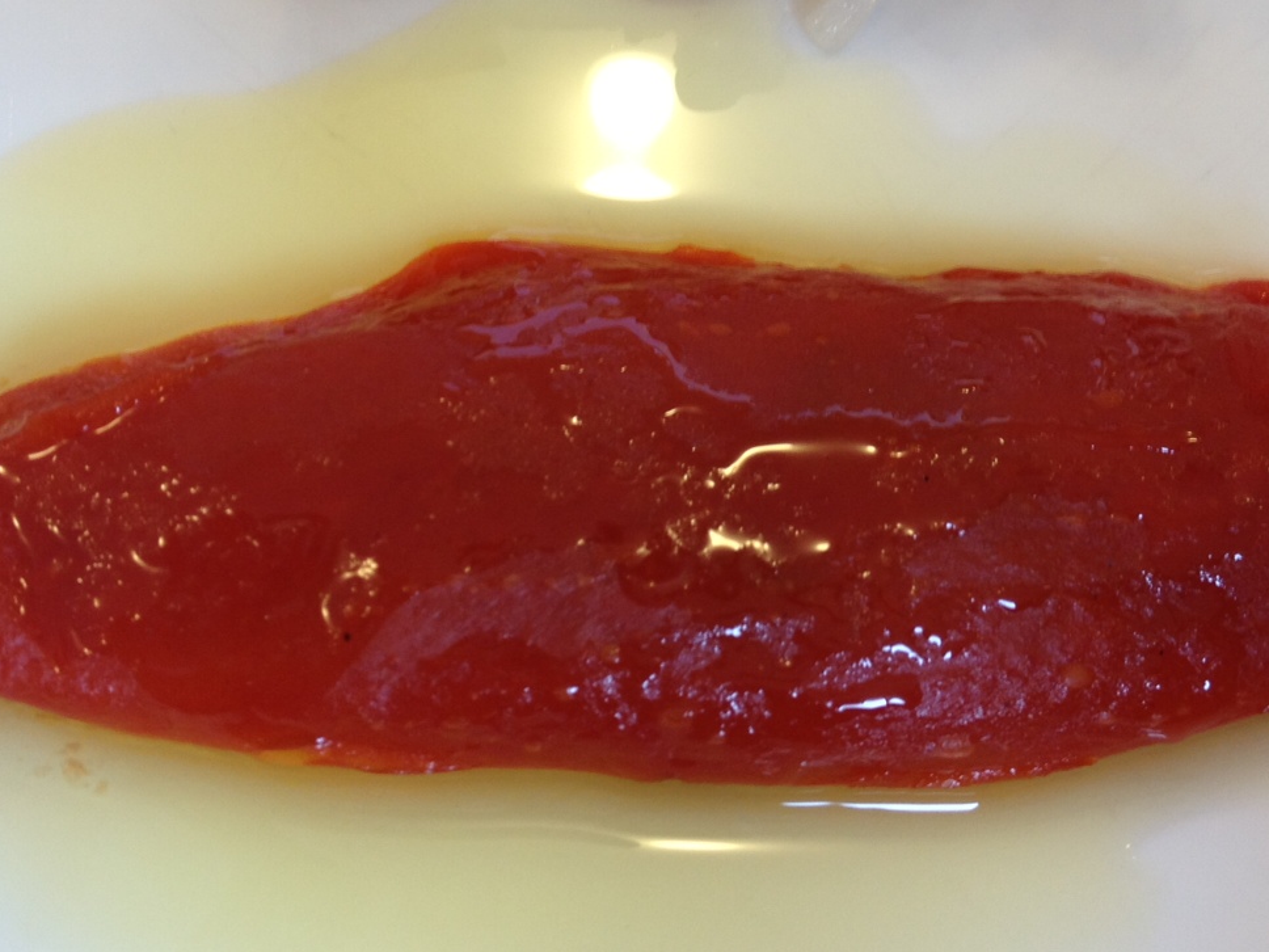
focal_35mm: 59
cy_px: 236
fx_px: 2163
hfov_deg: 32.7
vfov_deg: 24.5
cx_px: 629
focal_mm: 4.28
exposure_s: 1/24
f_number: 2.4
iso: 64
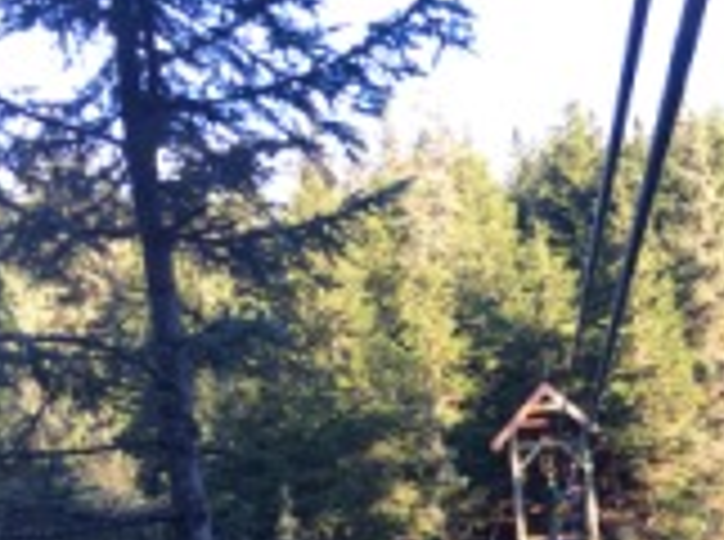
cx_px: 634
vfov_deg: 21.0
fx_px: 1377
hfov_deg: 28.5
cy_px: 608
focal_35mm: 66
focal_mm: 4.15
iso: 40
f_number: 2.2
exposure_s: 1/120
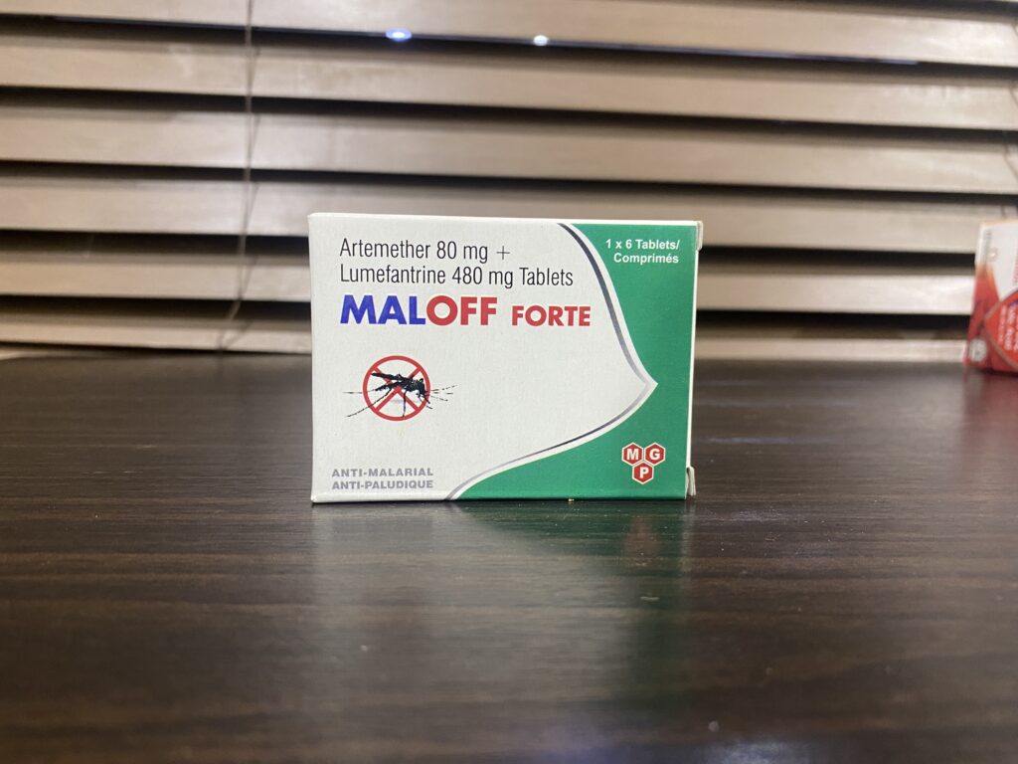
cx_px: 509
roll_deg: -0.9
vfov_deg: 53.1
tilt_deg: -5.6
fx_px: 765
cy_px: 382
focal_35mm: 26
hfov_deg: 67.3
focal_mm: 4.25
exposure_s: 1/50
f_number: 1.8
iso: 200
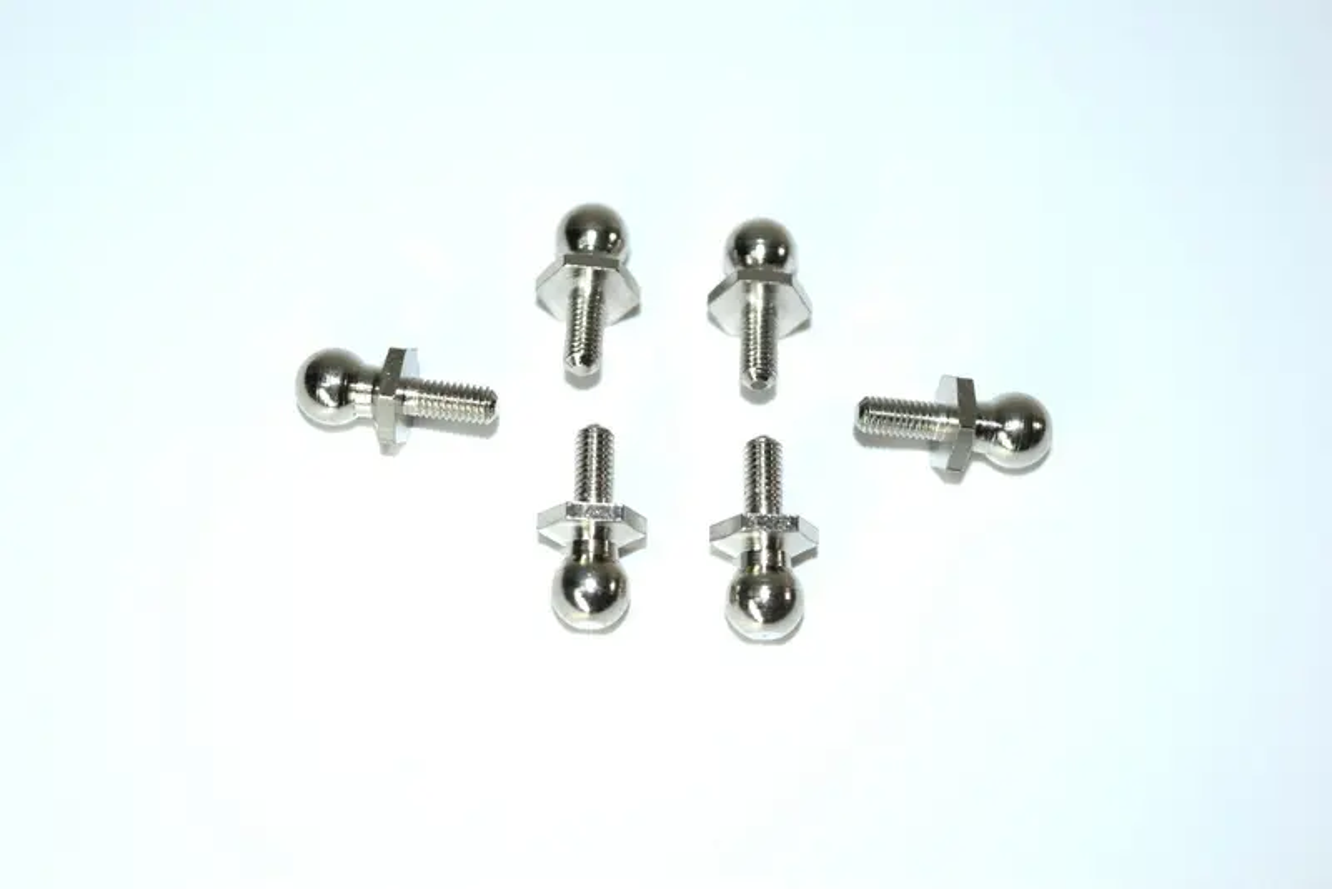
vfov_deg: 16.6
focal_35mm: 82
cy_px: 444
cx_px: 666
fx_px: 3053
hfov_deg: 24.6
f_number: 5.6
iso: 100
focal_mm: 55
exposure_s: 1/125
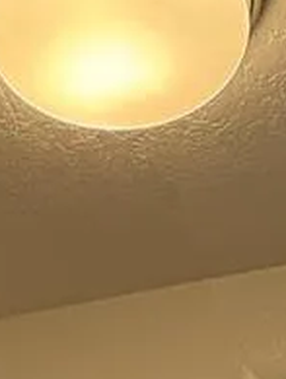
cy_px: 742
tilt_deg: -3.6
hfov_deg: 17.2
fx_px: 944
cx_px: 103
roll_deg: -0.1
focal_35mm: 86
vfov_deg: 17.1
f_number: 2.2
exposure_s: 1/120
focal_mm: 2.22
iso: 64
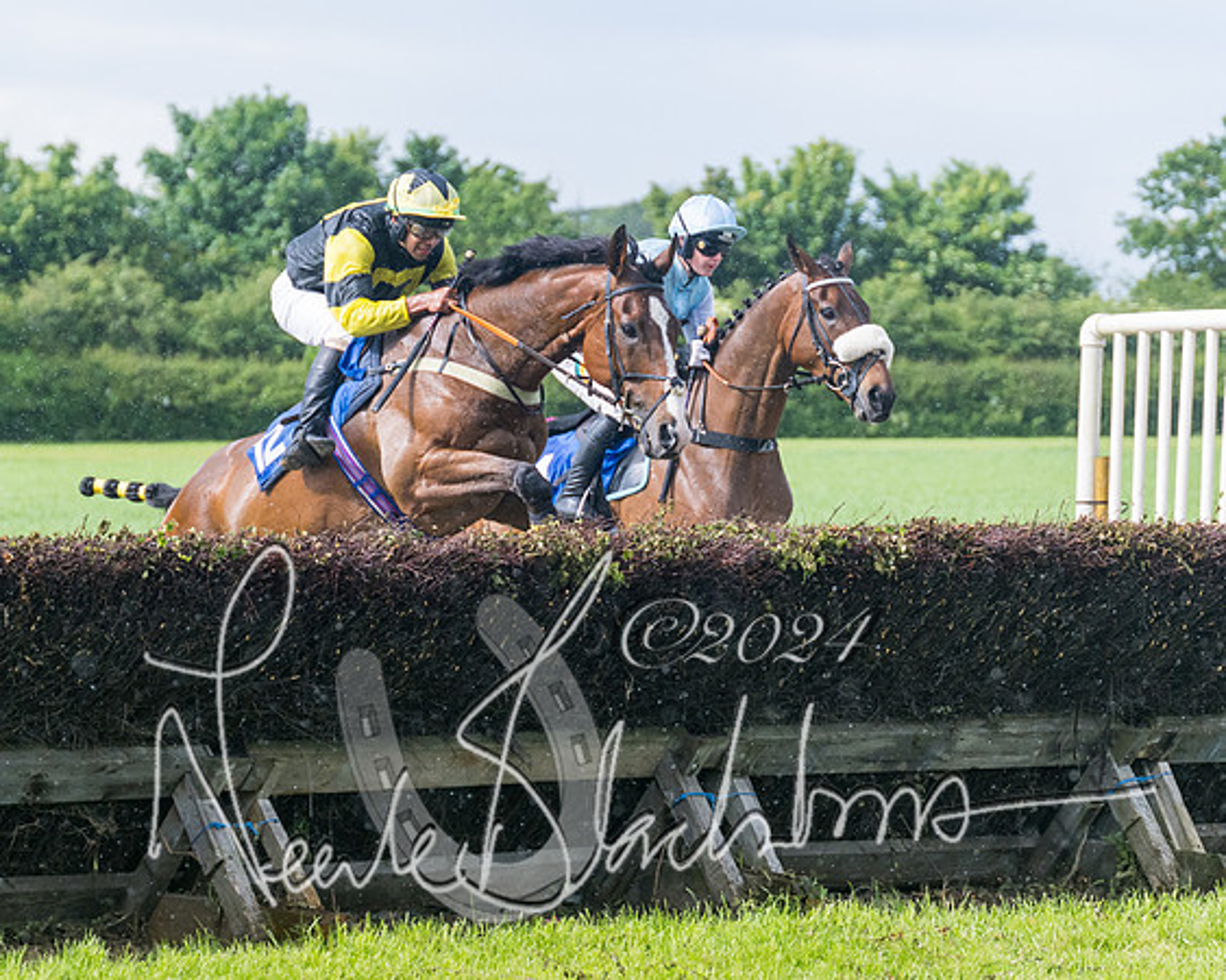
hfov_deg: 10.7
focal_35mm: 180
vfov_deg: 8.6
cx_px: 486
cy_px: 474
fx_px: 6534
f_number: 4
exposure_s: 1/2500
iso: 400
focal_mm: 98
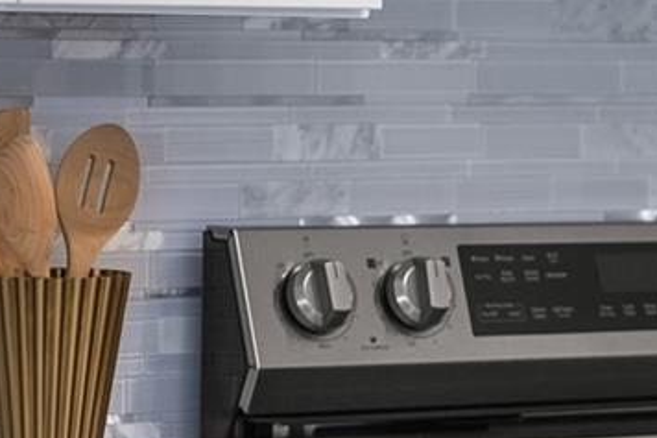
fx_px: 4104
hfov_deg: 9.0
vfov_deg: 6.1
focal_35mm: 225
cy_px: 110
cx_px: 888
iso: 200
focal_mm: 50
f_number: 1.8
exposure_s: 1/200
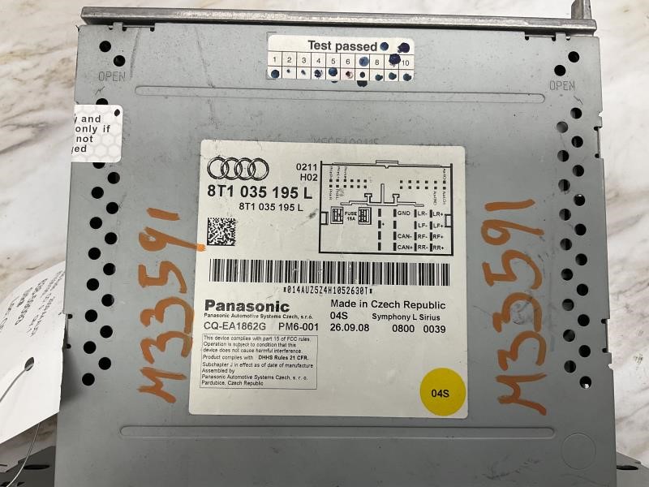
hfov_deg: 61.7
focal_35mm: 29
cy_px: 244
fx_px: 544
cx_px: 324
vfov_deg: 48.2
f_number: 1.8
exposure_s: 1/446
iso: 25
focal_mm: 3
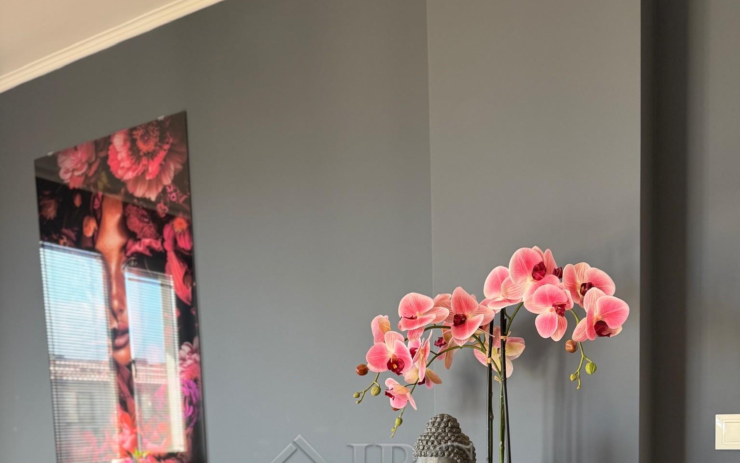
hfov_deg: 56.7
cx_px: 370
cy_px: 474
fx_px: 686
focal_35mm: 34
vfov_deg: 33.7
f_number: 1.78
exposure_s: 1/50
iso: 160
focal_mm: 6.76
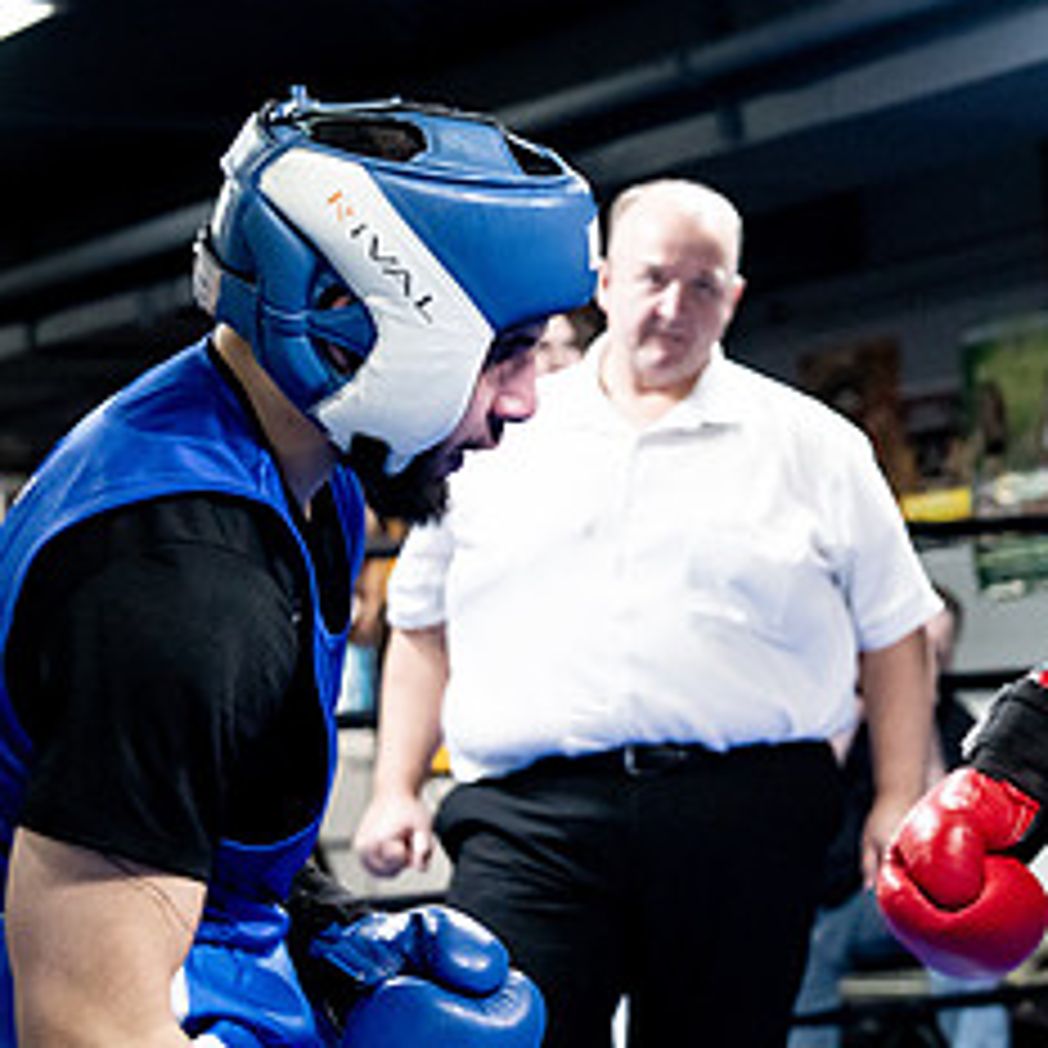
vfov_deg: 15.6
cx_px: 1156
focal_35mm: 112
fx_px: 3836
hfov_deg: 15.2
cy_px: 479
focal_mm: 53
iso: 10000
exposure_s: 1/1000
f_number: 2.8
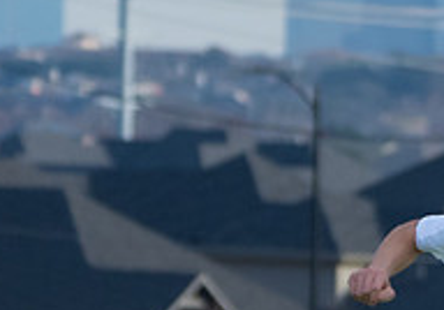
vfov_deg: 1.5
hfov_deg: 2.1
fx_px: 12200
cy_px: 478
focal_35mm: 975
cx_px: 794
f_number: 5
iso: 500
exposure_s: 1/1250
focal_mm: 156
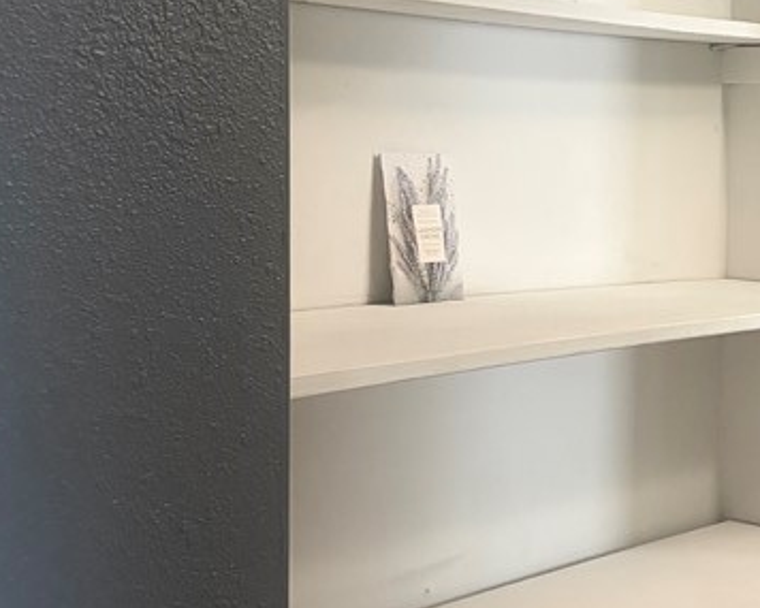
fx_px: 1642
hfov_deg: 24.8
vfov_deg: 21.0
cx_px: 762
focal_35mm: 73
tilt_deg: -3.9
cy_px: 273
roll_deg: -1.3
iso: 400
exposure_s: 1/40
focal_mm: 5.96
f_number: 1.6
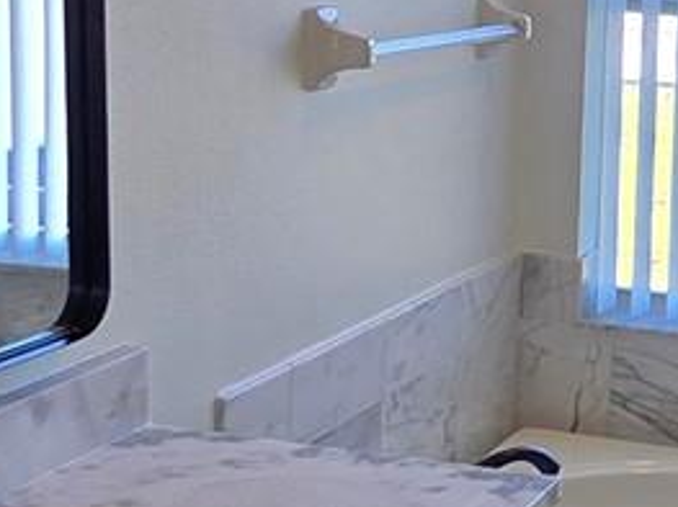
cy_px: 196
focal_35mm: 79
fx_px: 1547
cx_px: 895
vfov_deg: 18.6
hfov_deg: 22.1
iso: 40
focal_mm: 2.2
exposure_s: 1/120
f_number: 1.9
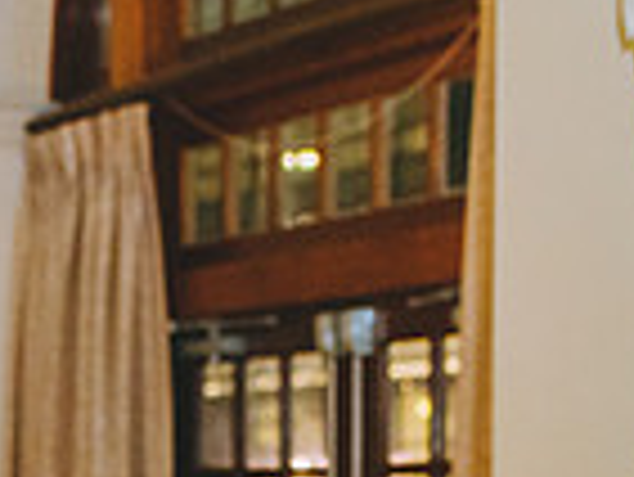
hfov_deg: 13.5
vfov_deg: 10.4
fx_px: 2530
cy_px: 718
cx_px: -301
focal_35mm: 138
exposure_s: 1/125
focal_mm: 35
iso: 3200
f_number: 4
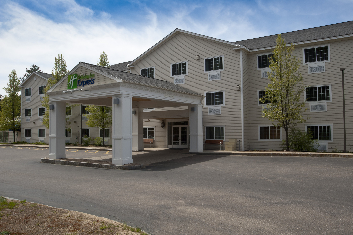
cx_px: 176
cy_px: 118
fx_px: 294
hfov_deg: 62.0
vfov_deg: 43.6
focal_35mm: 30
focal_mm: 30
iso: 400
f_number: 22
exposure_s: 1/125
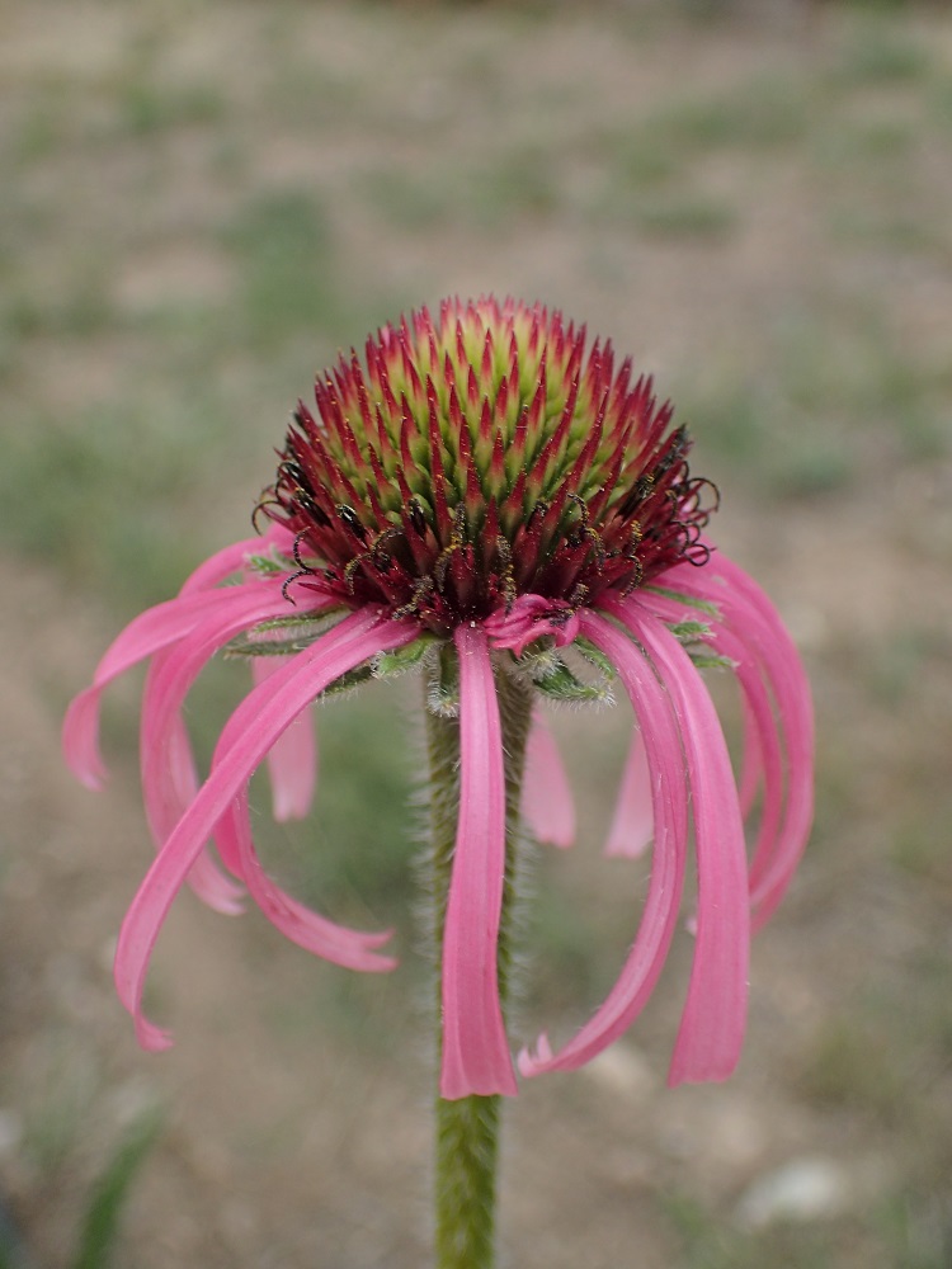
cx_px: 476
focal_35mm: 40
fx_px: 1467
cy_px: 634
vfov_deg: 46.8
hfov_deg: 36.0
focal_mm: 7.34
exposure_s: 1/125
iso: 100
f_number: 8
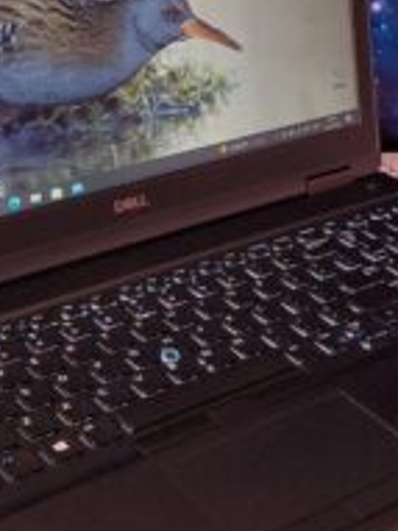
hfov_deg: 18.9
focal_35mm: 78
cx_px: 200
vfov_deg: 24.9
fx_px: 1197
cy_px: 179
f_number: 2.4
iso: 320
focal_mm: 4.3
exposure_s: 1/120
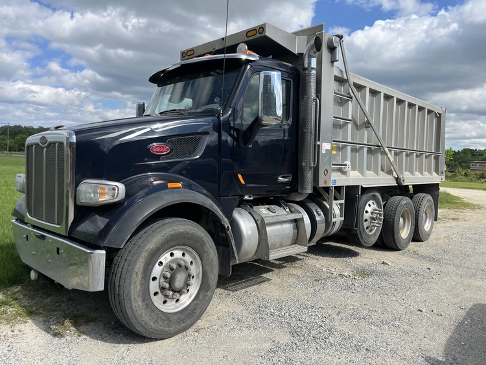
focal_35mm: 26
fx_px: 365
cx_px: 243
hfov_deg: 67.3
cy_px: 182
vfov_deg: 53.1
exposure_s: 1/2755
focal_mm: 5.1
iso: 50
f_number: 1.6
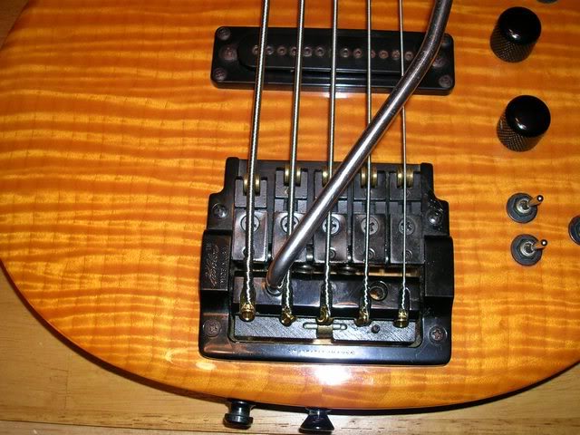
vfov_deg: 37.7
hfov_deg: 49.0
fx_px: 637
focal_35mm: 38
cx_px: 290
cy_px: 218
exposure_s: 1/60.1
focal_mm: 5.8
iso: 50
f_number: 2.8
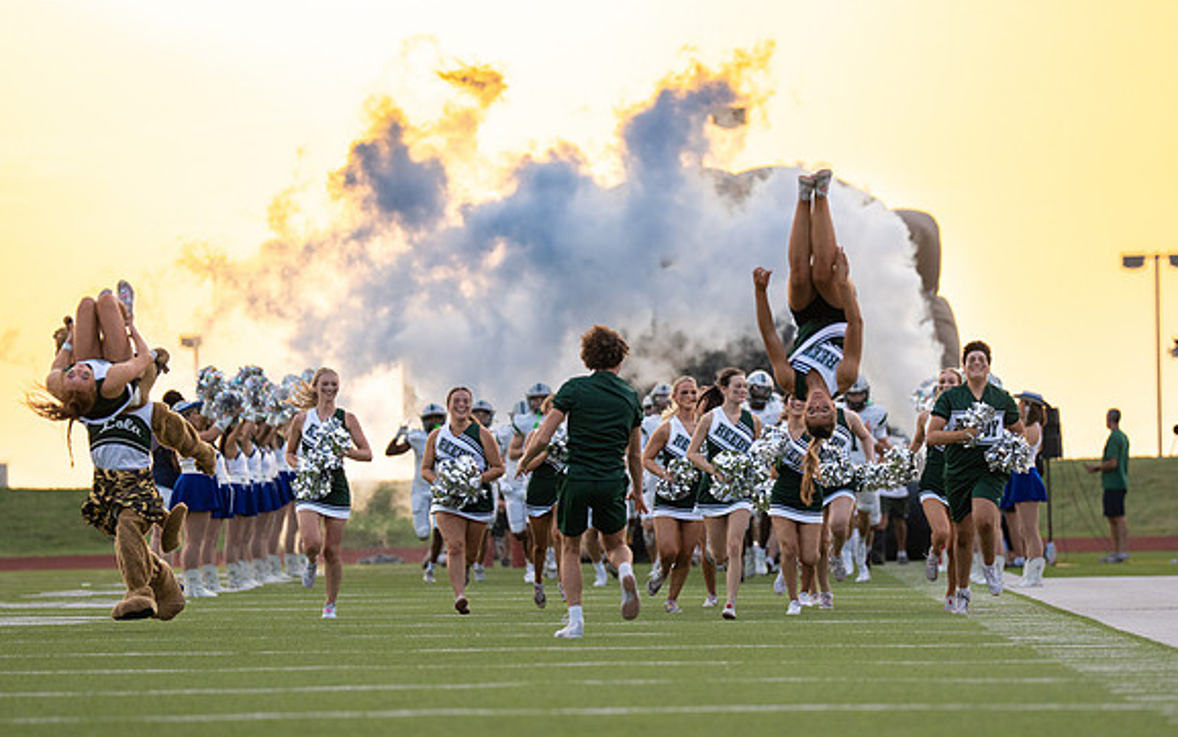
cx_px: 706
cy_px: 417
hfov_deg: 7.5
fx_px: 8928
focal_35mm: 278
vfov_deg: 4.7
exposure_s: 1/2500
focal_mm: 200
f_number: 2.8
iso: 640
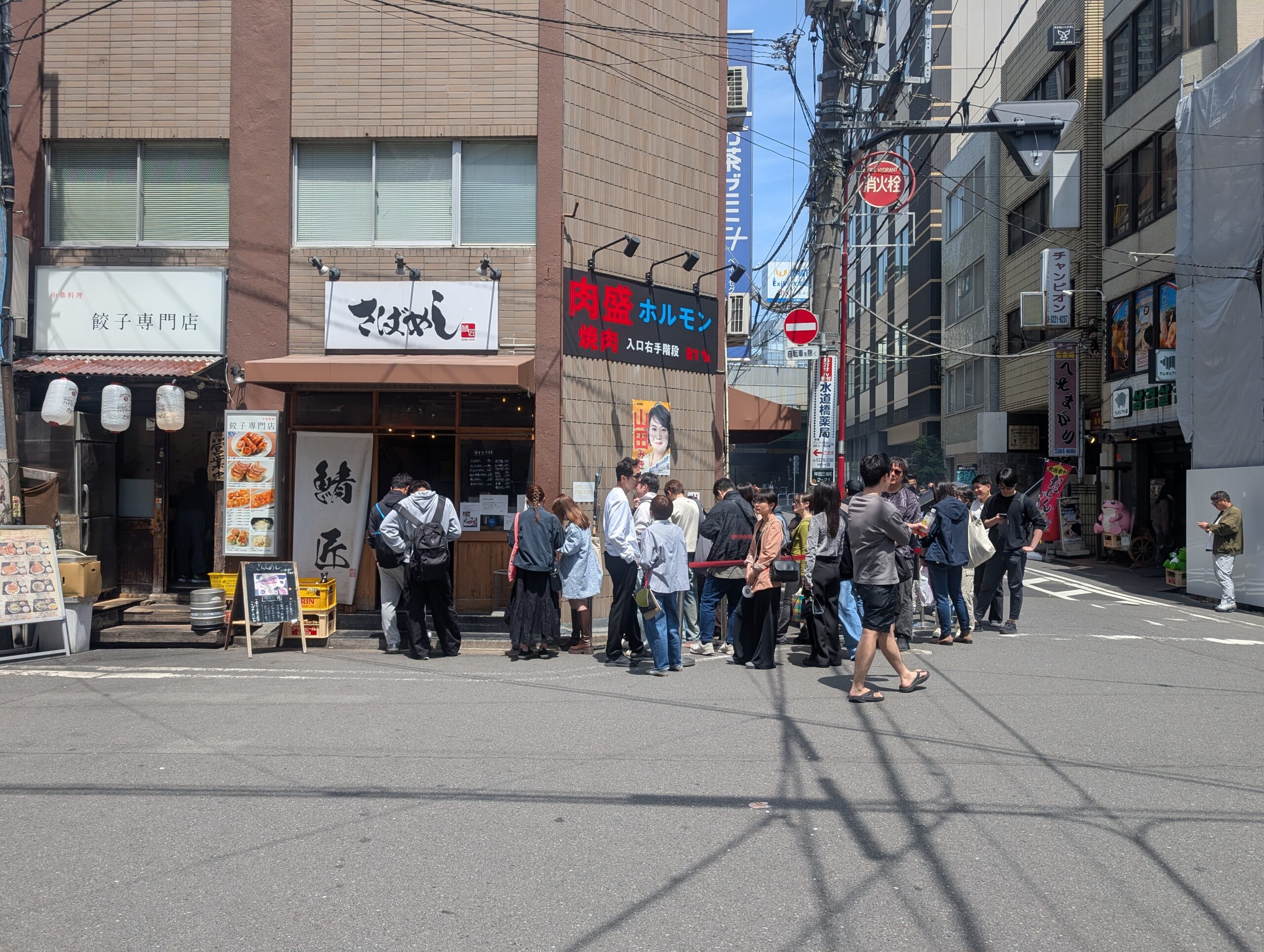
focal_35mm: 24
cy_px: 476
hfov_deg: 71.5
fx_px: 878
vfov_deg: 56.9
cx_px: 632
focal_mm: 6.9
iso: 19
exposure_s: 1/831
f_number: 1.68
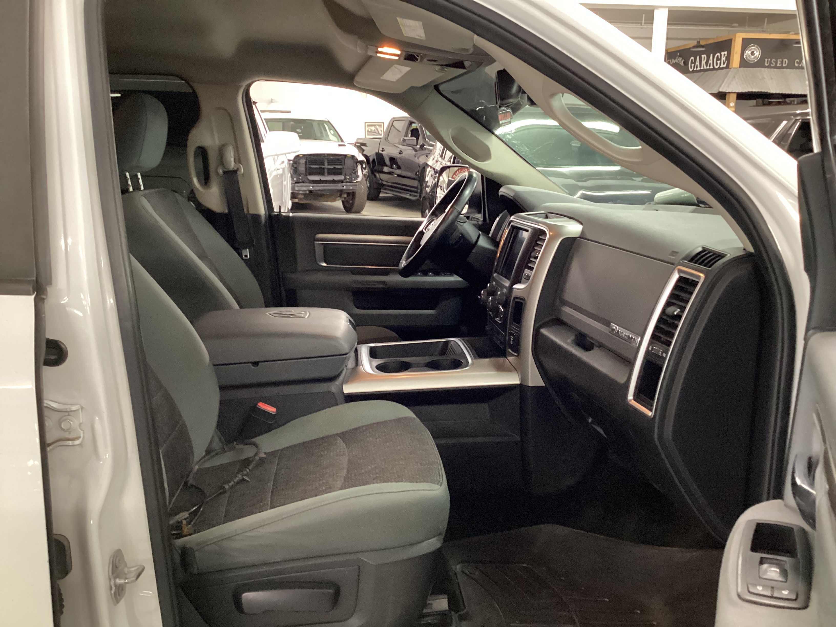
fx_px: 749
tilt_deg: -15.8
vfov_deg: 45.4
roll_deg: -0.6
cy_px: 314
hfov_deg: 58.4
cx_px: 418
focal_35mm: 31
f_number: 2.4
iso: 500
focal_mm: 3.3
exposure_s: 1/30
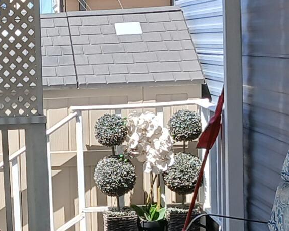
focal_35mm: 133
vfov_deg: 11.5
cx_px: 17
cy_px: 210
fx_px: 1138
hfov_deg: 14.3
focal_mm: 3.98
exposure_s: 1/316
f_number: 1.8
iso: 20
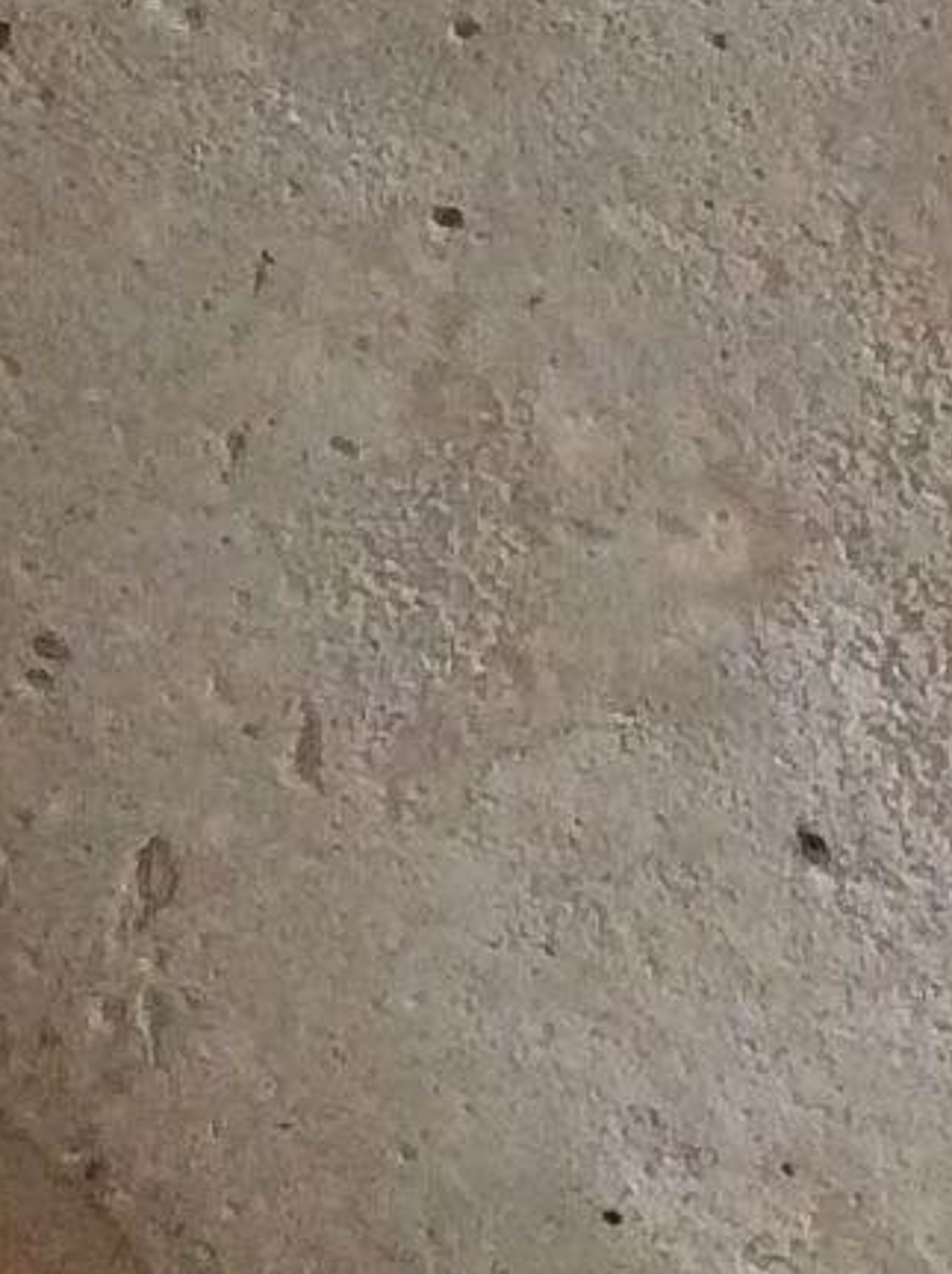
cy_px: -177
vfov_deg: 10.2
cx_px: 1810
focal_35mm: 192
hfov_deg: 7.5
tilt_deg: -35.2
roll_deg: +6.6
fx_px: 7054
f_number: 2.4
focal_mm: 3.3
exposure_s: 1/25
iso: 250
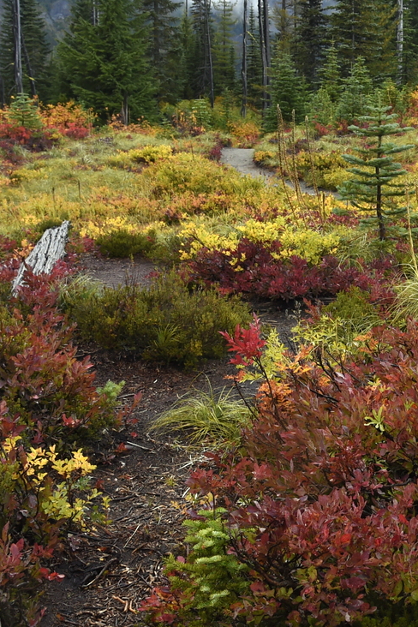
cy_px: 209
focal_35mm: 59
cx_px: 526
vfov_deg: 33.6
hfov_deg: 21.1
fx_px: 1028
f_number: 8
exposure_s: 1/320
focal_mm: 27
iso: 1600
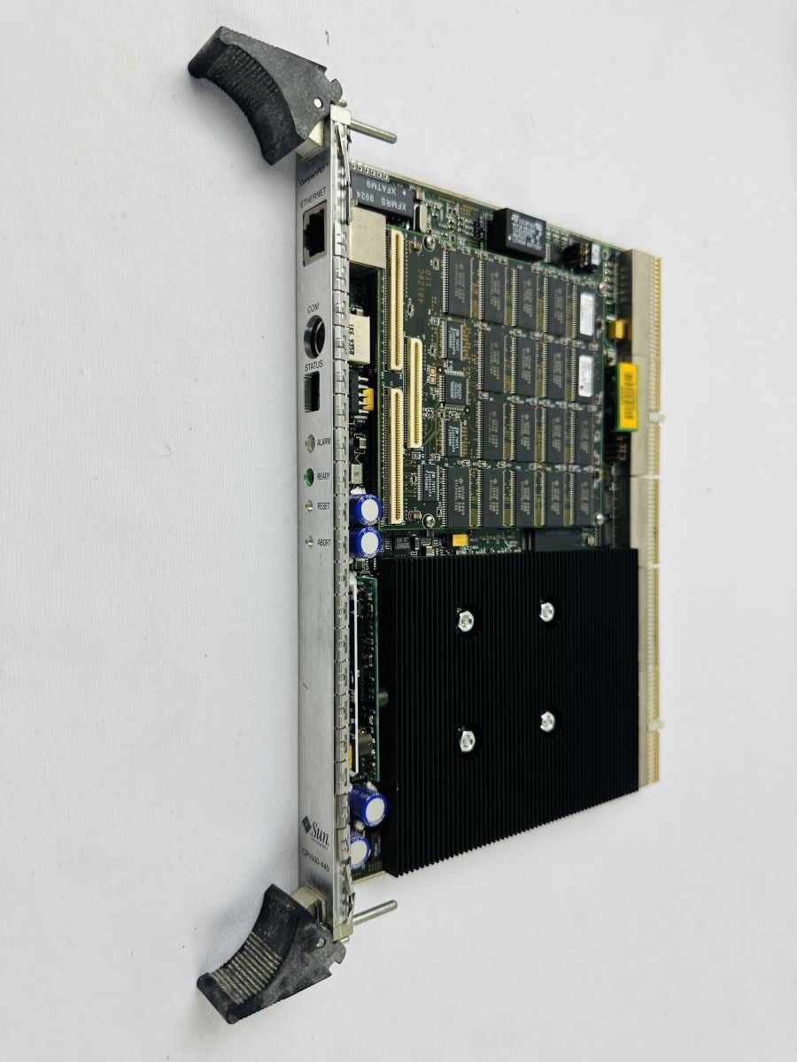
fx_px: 737
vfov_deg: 71.6
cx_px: 398
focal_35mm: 24
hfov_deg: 56.8
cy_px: 531
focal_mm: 6.86
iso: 80
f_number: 1.78
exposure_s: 1/120
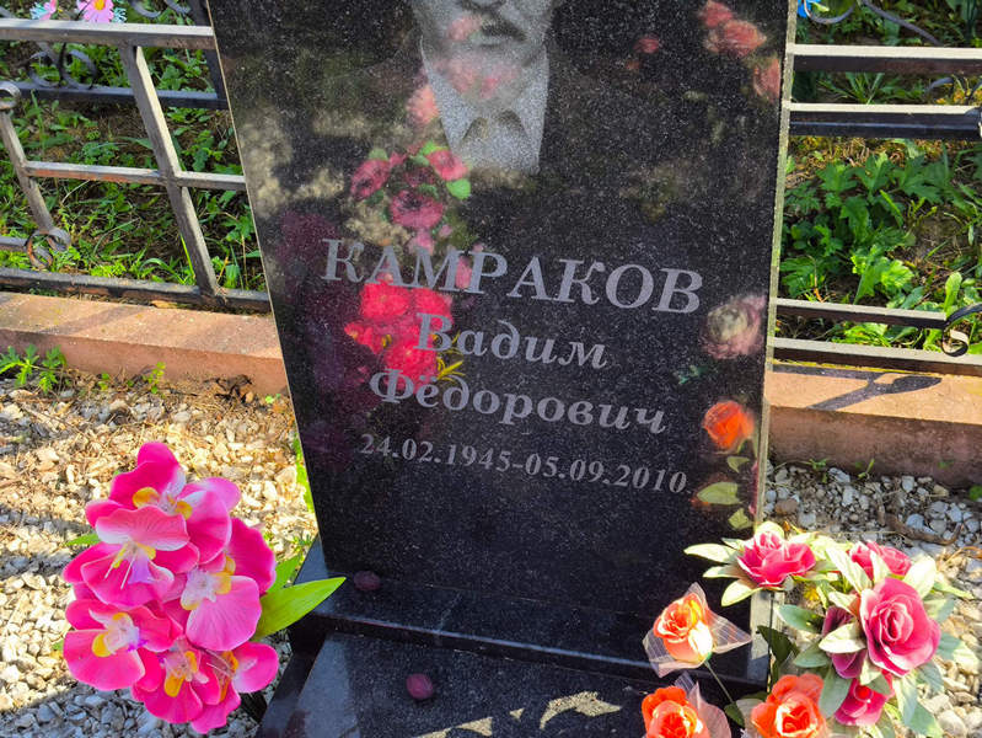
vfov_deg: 29.1
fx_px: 1419
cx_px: 491
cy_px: 369
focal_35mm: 50
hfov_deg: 38.2
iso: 50
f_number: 1.7
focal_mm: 4.71
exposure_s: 1/242
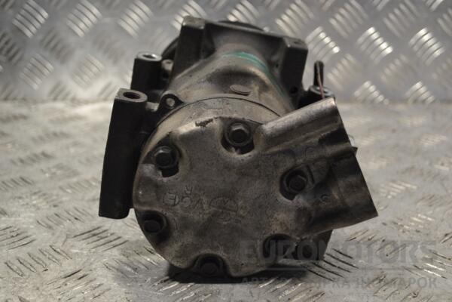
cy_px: 151
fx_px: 603
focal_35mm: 48
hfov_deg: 41.1
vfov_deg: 28.1
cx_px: 226
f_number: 4.8
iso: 160
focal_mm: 32
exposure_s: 1/30
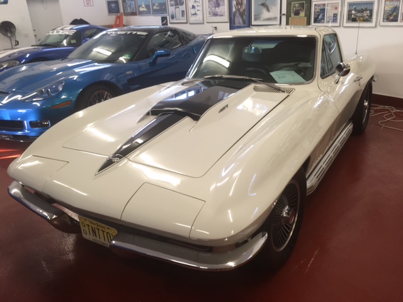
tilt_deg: -20.3
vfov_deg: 48.2
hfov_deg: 61.7
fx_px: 338
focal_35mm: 29
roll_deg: +3.3
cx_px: 202
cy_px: 151
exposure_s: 1/30
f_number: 2.2
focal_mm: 4.15
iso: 80
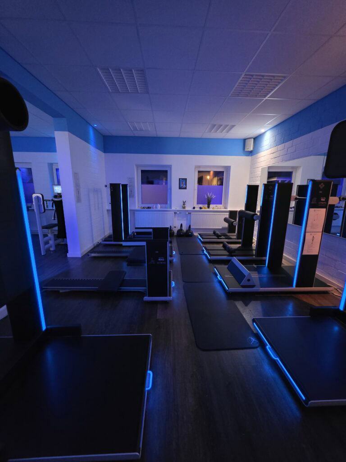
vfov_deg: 106.2
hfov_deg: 89.9
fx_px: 173
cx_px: 173
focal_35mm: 13
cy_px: 231
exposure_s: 1/25
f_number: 1.9
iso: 1250
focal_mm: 2.2
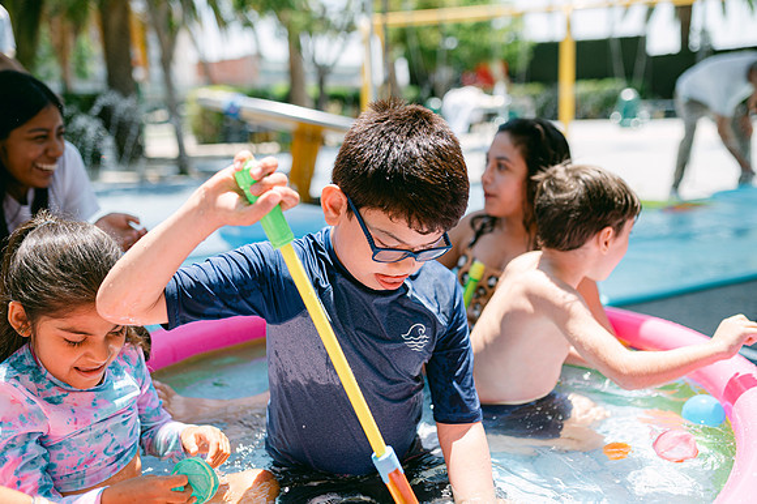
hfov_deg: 53.9
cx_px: 381
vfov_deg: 37.4
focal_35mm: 35
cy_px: 252
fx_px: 744
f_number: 2
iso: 100
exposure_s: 1/1600
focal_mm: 35
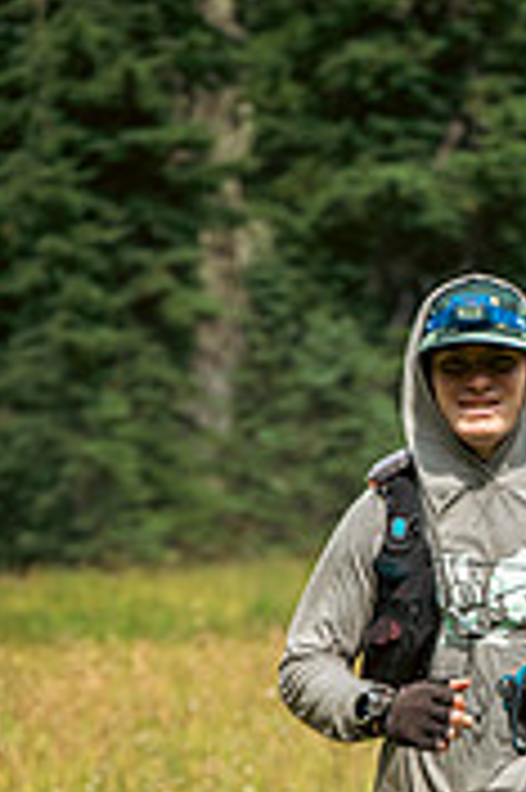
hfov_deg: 7.5
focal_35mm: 182
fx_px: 3996
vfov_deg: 11.2
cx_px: 468
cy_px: 752
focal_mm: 71
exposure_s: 1/4000
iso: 160
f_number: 2.8
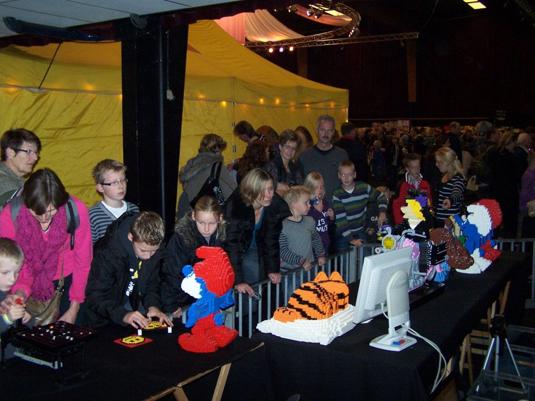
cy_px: 200
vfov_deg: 37.7
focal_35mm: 38
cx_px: 268
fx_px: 587
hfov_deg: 49.0
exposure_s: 1/60
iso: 140
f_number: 2.8
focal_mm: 6.3
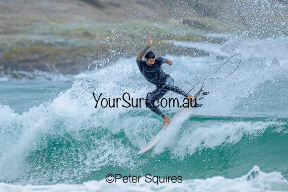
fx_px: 7647
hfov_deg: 2.2
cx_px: 149
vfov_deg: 1.4
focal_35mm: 956
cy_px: 92
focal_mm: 800
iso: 720
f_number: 6.3
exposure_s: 1/3200
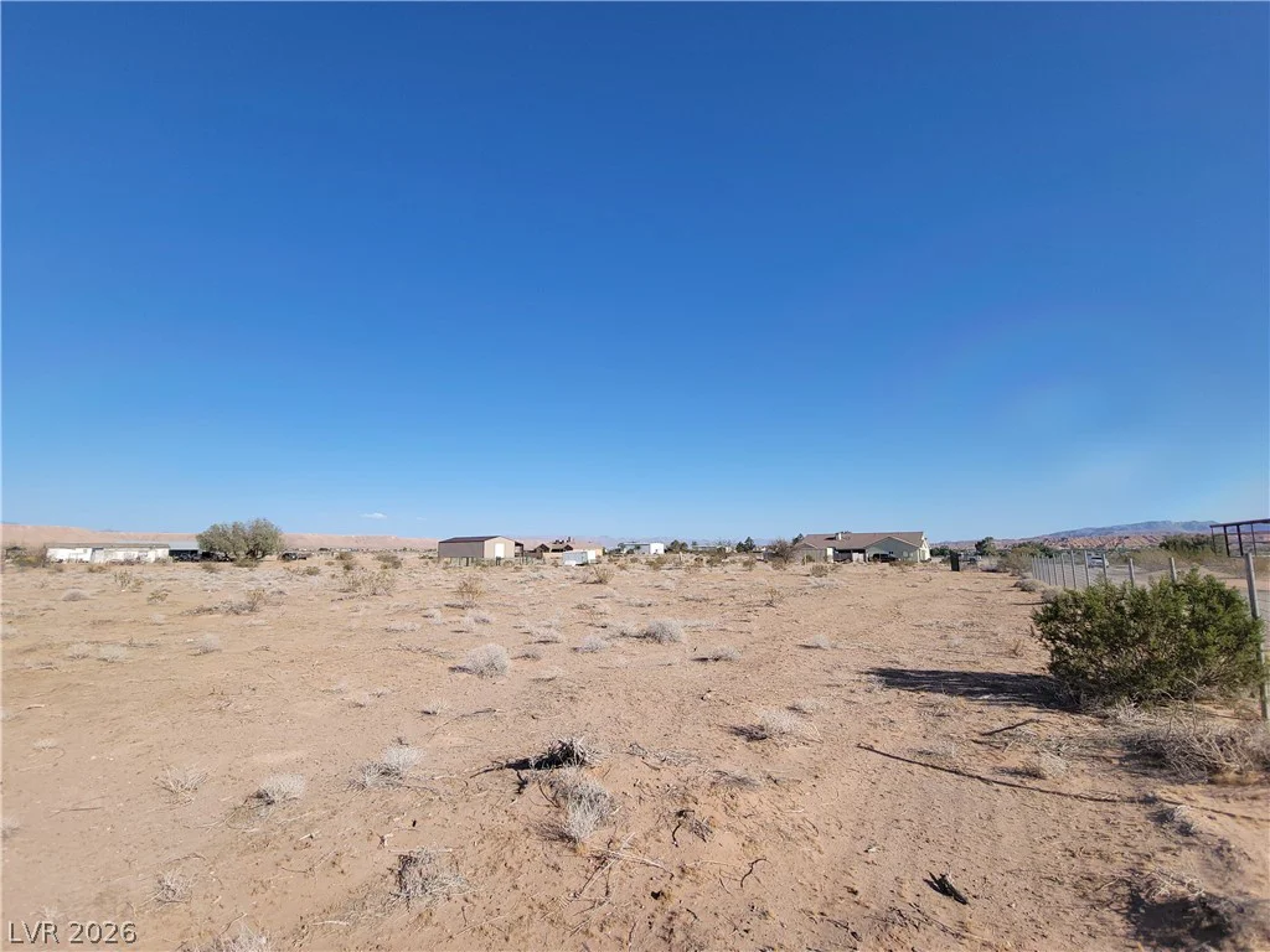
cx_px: 635
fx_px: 477
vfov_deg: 89.9
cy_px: 476
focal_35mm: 13
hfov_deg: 106.2
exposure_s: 1/1654
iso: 50
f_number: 2.2
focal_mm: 2.2
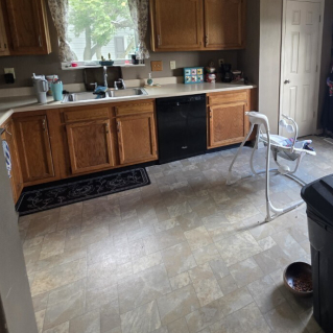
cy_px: 87
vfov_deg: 61.7
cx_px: 259
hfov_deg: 60.5
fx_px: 261
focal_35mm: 24
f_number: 1.9
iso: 320
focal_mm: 2.2
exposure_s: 1/60
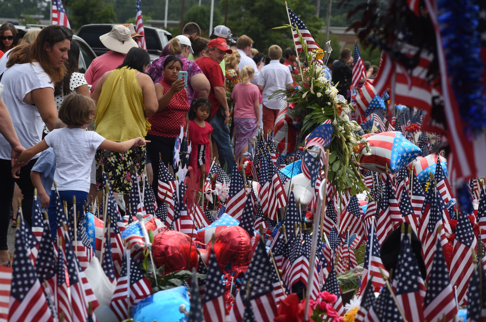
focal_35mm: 116
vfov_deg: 11.8
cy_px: 161
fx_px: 1563
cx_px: 243
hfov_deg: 17.7
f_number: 8
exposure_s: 1/200
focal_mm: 116
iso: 100
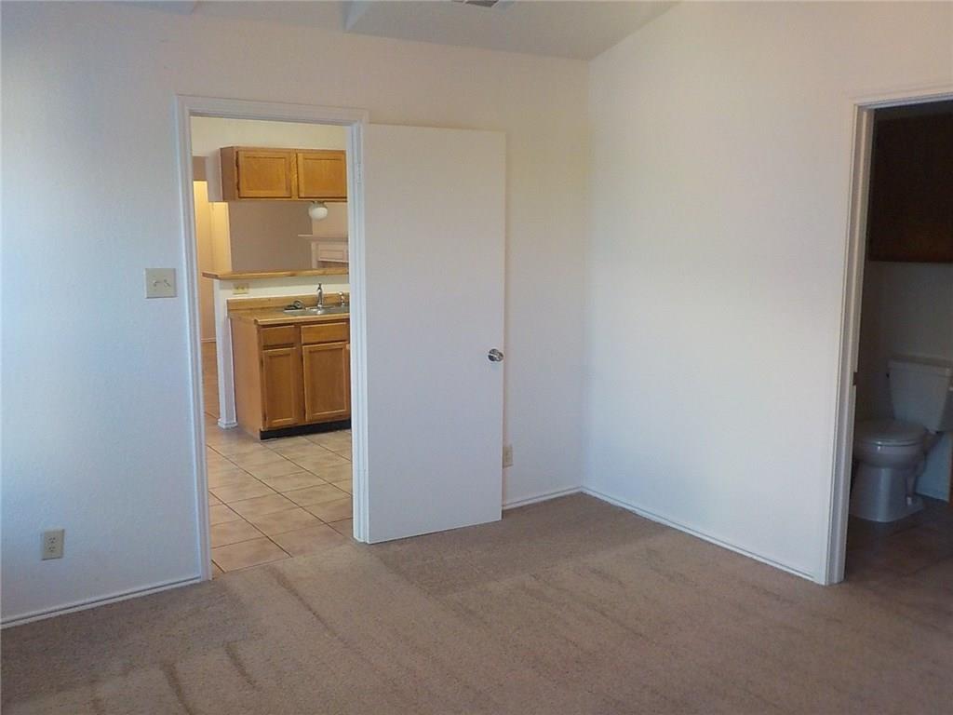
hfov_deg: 60.0
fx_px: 826
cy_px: 358
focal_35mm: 30
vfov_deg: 46.8
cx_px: 476
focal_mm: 4.1
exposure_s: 1/30
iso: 280
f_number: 3.3
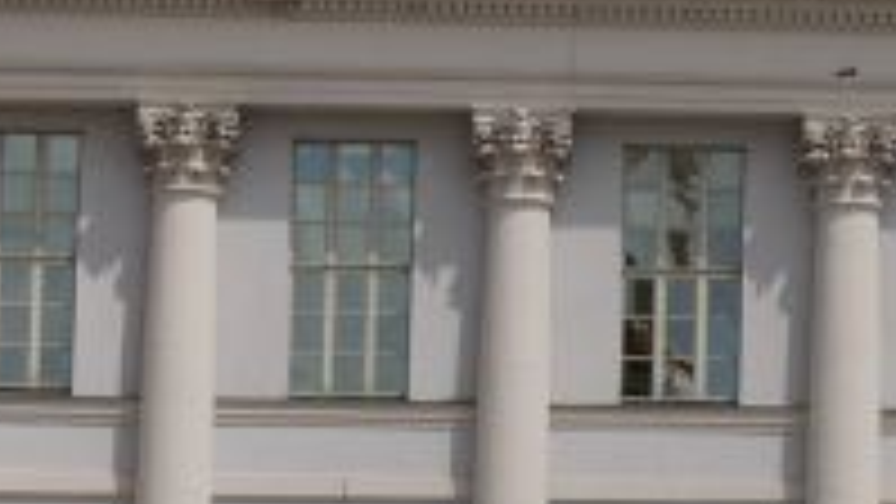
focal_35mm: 258
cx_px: 1585
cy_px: -220
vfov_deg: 4.7
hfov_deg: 8.1
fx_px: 6130
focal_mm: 23
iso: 100
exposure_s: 1/320
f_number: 11
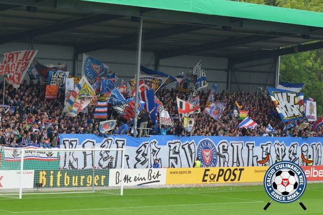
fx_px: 942
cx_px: 162
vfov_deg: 13.0
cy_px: 108
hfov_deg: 19.5
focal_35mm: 105
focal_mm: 70
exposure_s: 1/1000
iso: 400
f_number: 4.5
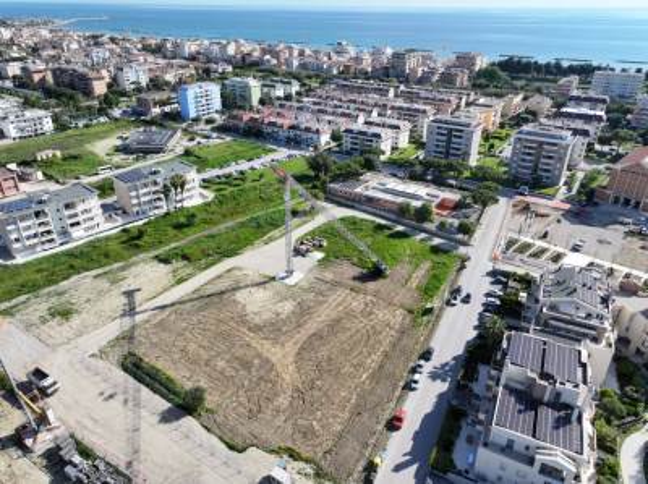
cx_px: 324
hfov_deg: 71.7
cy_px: 242
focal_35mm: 24
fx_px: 449
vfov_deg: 56.7
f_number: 2.8
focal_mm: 12.29
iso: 150
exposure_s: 1/2000
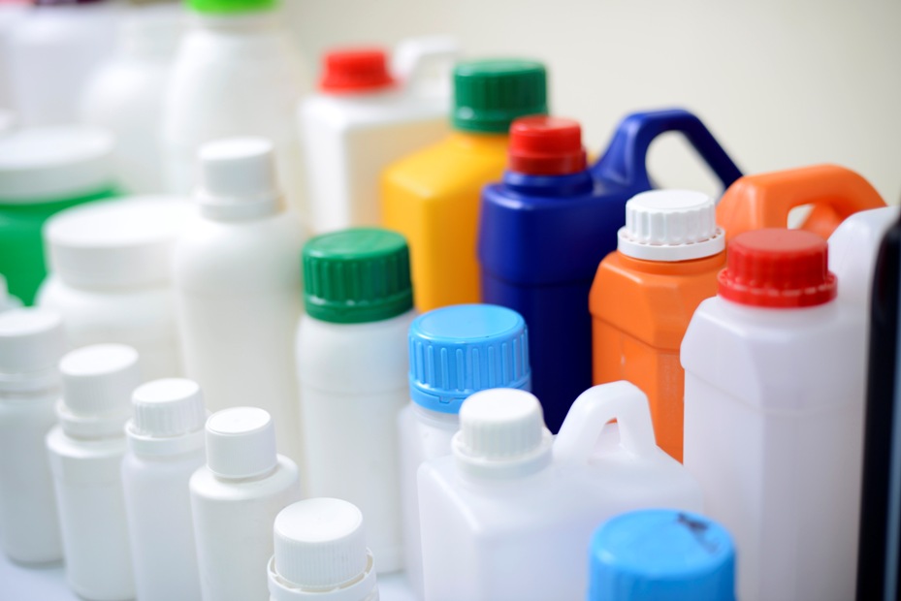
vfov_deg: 27.0
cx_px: 450
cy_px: 300
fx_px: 1252
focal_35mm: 50
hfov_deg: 39.6
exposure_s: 1/100
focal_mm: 50
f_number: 2
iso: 250
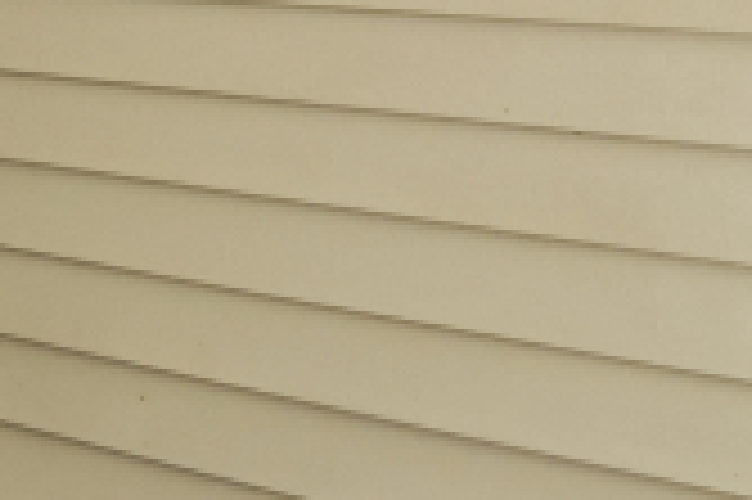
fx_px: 1502
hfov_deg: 18.5
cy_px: -185
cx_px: -747
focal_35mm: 72
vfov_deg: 17.5
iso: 100
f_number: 8
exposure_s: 1/30
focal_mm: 16
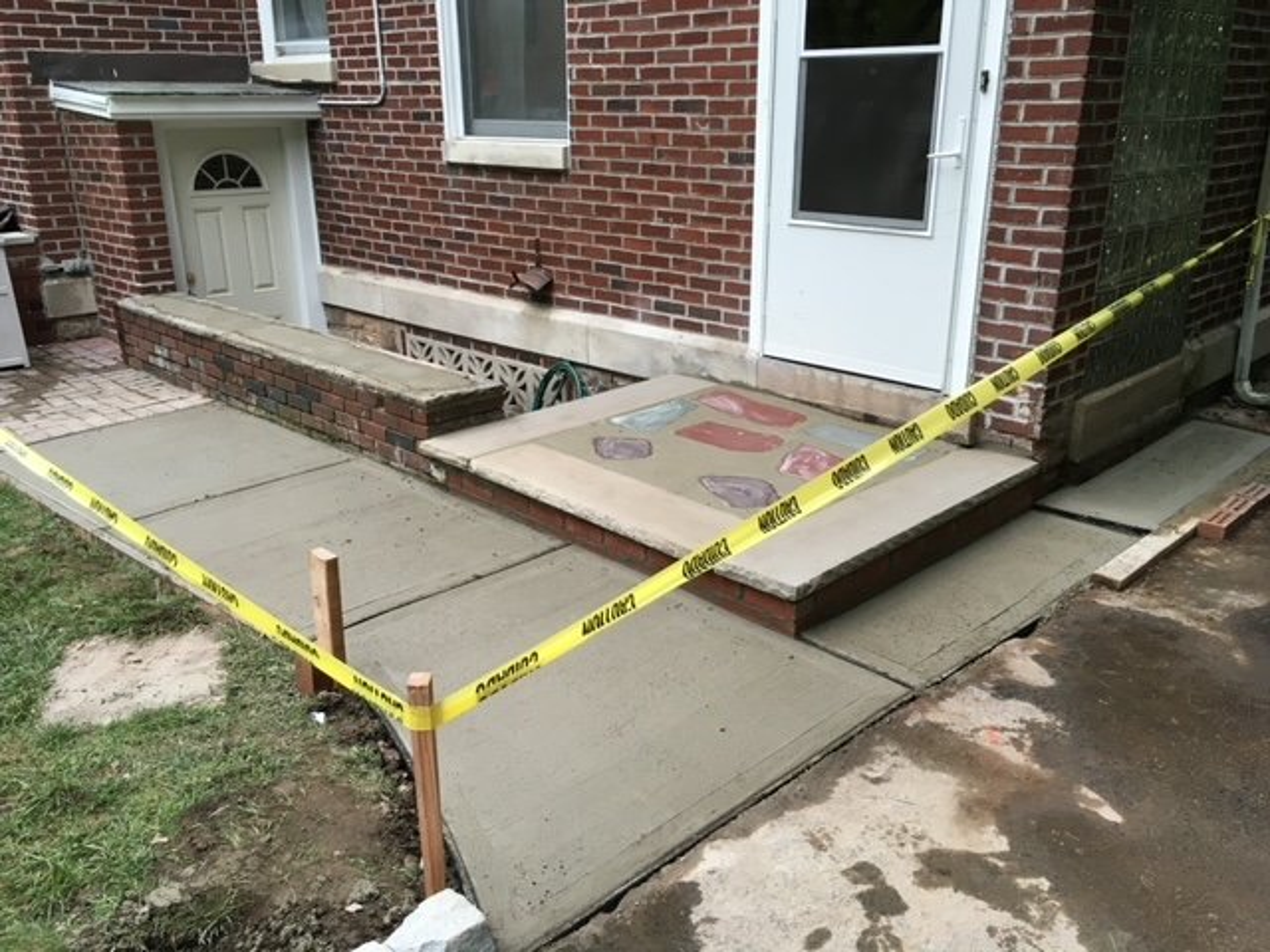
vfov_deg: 48.2
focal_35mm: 29
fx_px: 1064
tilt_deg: -19.2
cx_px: 635
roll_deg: +0.4
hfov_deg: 61.7
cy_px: 476
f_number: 2.2
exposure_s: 1/40
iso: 32
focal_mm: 4.15
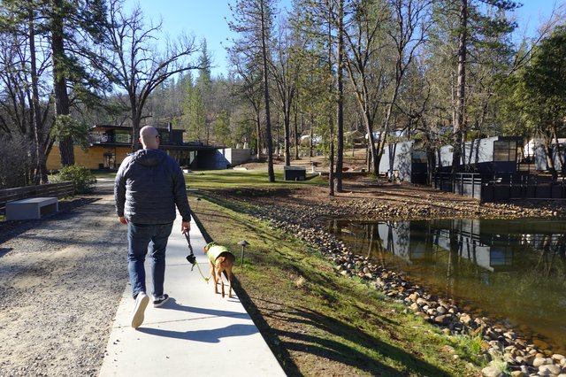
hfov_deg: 73.8
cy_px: 188
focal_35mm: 24
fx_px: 377
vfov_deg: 53.1
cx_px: 283
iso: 125
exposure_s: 1/250
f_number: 5
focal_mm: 9
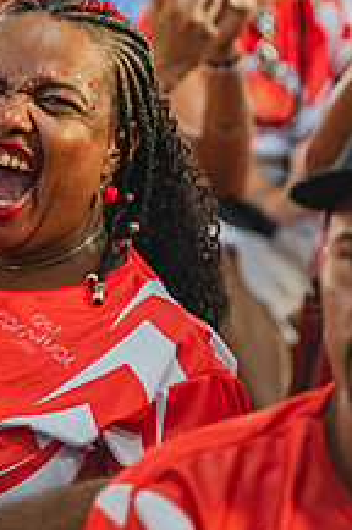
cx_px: 35
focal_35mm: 311
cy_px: 151
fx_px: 4576
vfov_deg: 6.6
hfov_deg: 4.4
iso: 1600
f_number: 5.3
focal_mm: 150
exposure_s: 1/400
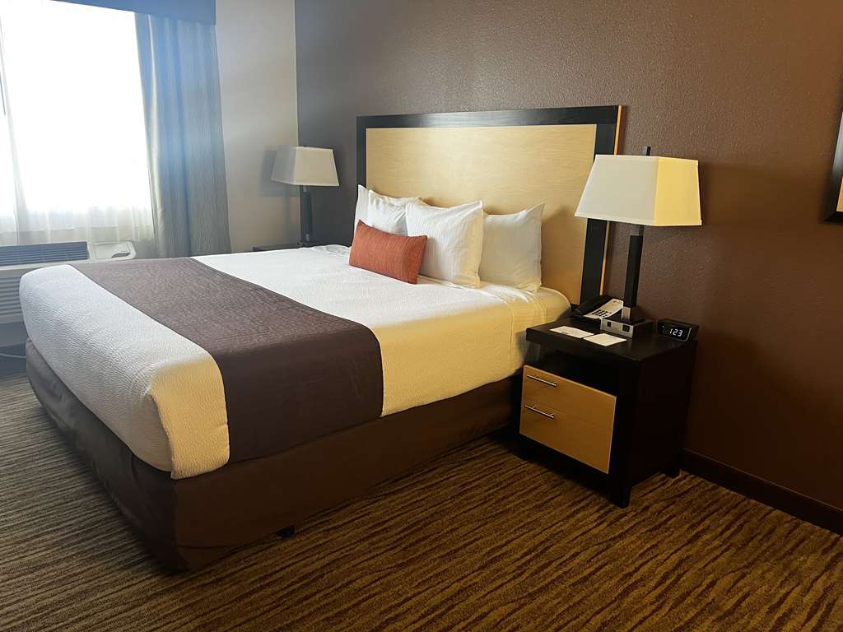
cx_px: 422
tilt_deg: -15.8
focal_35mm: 26
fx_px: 633
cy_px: 316
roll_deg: -1.1
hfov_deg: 67.3
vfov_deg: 53.1
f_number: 1.5
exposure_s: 1/60
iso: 125
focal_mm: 5.7
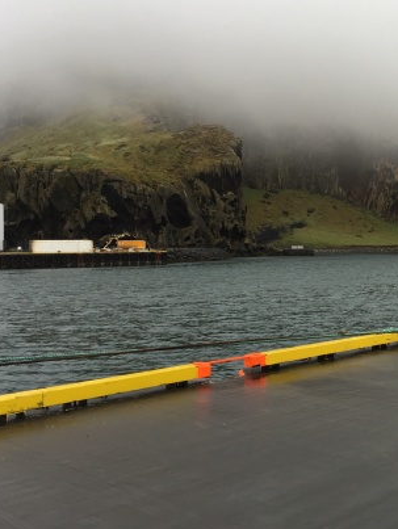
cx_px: 391
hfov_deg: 29.6
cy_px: 242
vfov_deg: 41.2
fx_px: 704
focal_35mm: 46
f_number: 2.2
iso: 32
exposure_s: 1/100
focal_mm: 4.15
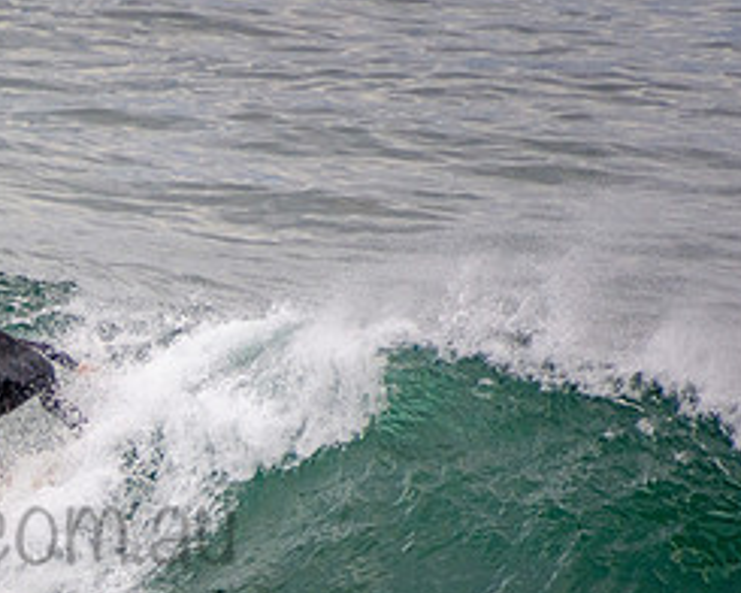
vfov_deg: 1.2
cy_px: 495
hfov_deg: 1.4
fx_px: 29299
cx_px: -85
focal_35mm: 1336
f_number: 5.6
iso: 900
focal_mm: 400
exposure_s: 1/800
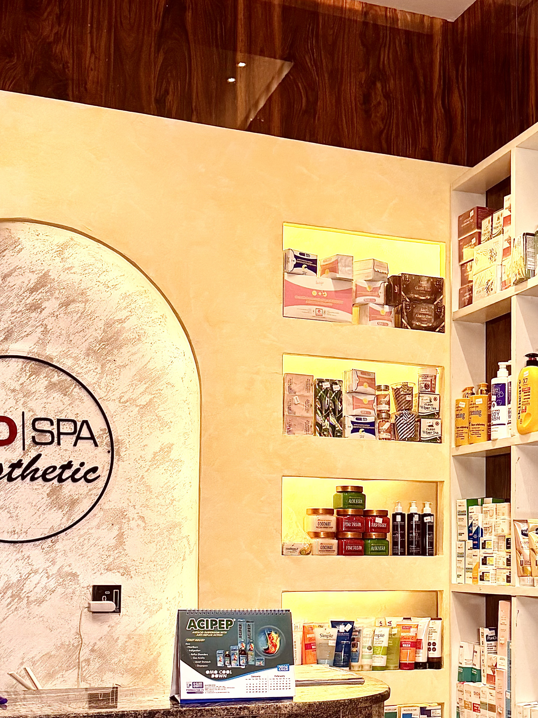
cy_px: 506
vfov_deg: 33.9
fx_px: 1160
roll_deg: +0.9
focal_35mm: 56
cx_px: 417
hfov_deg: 25.7
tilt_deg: +1.7
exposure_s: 1/121
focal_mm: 6.76
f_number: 1.78
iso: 160
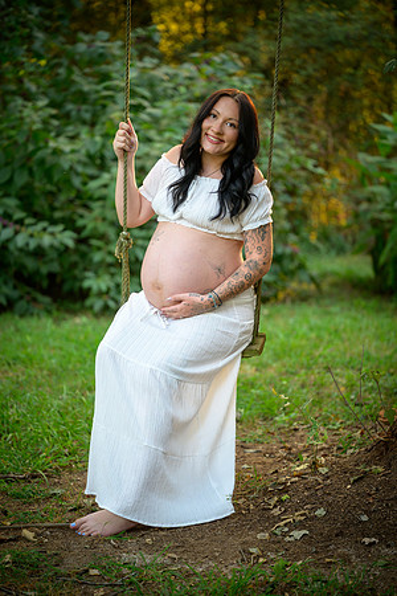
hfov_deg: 13.0
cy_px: 298
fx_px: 1737
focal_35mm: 105
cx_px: 198
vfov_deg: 19.5
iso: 720
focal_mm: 105
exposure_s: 1/125
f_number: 2.8
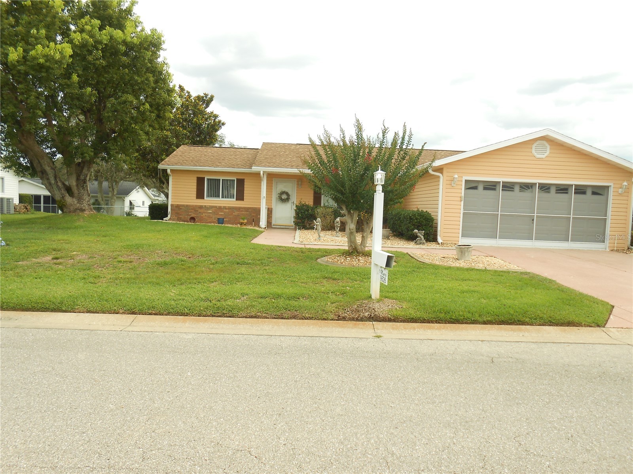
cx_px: 316
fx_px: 475
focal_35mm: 26
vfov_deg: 53.1
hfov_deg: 67.3
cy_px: 237
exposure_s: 1/400
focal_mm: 4.6
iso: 80
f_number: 3.5
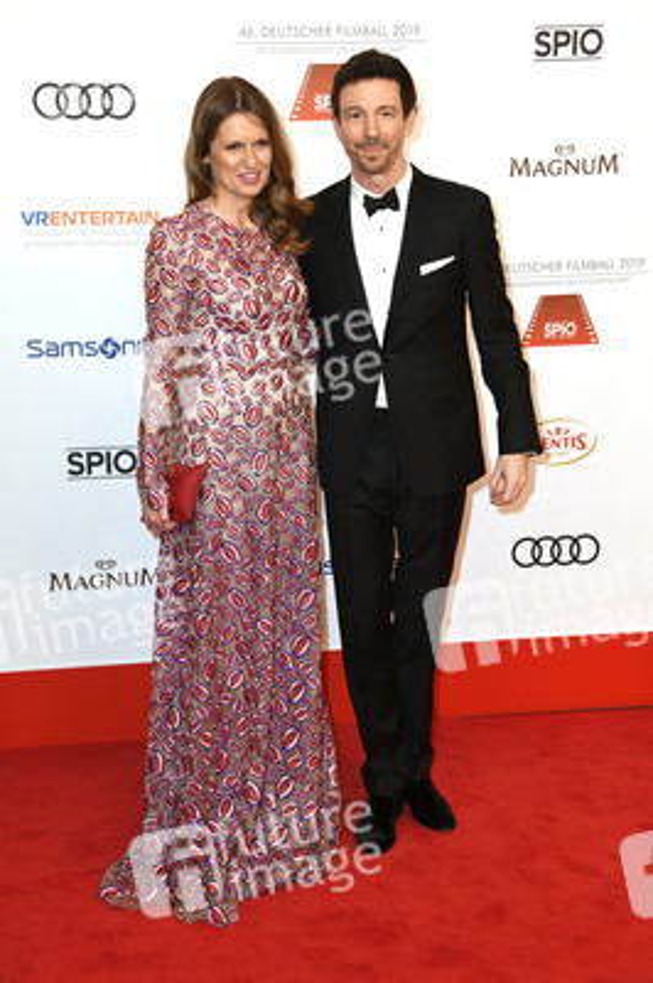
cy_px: 492
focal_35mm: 62
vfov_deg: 32.4
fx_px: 1690
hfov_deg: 21.9
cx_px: 326
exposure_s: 1/125
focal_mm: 62
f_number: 6.3
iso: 250
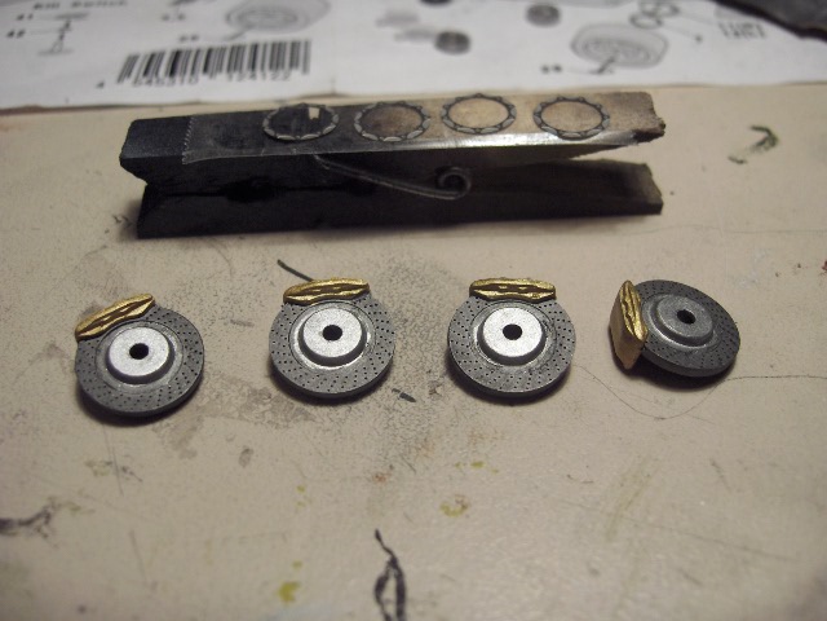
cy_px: 310
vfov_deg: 36.8
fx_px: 932
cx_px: 414
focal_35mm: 39
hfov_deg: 47.9
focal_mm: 8
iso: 100
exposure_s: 1/124
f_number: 2.8
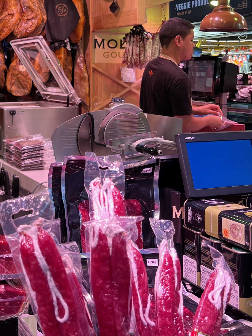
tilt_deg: +0.9
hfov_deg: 26.2
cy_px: 71
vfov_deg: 35.1
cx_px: 3
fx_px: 515
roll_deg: -0.3
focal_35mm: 53
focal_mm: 5.7
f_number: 1.5
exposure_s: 1/100
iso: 40
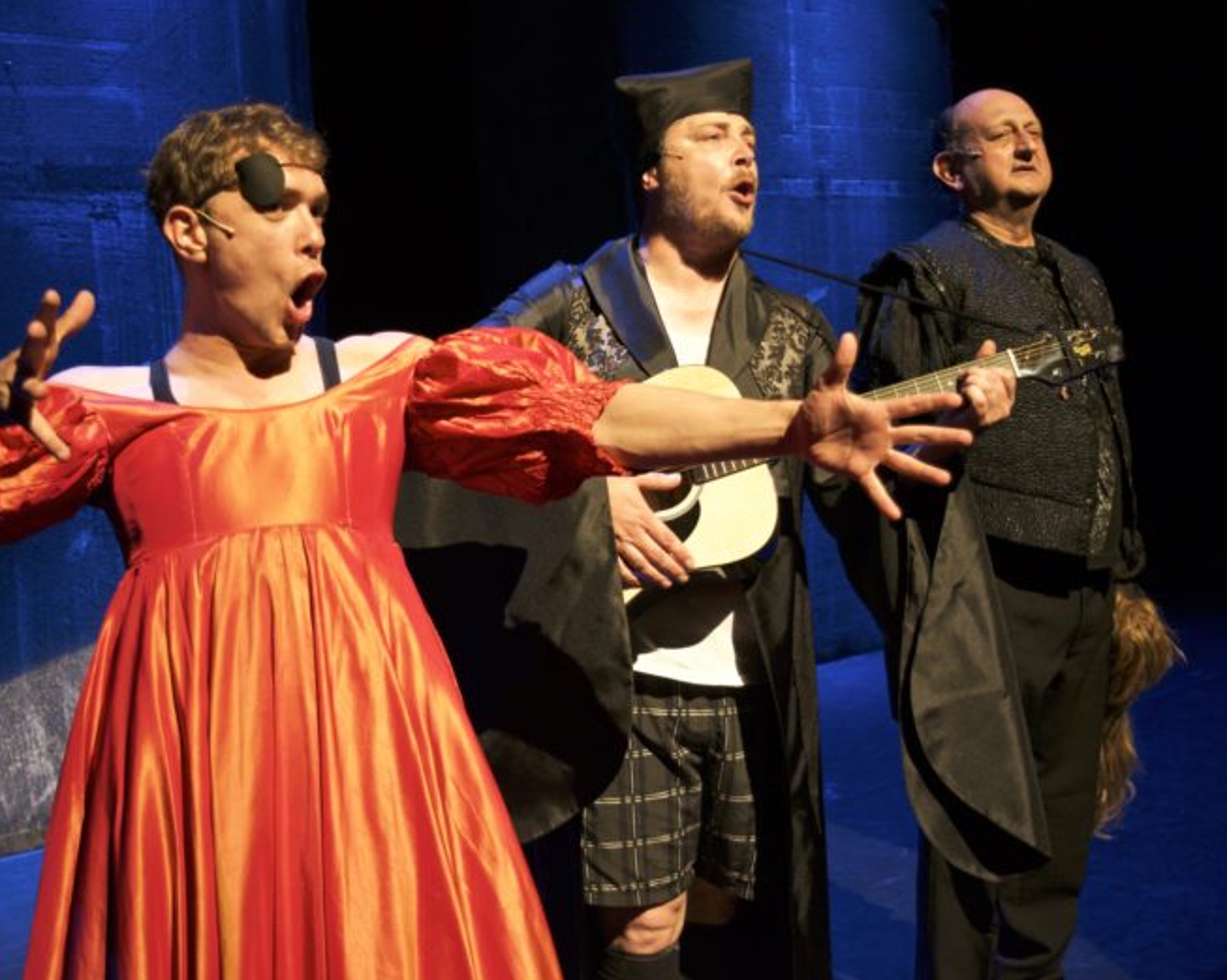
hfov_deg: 39.8
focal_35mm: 47
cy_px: 493
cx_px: 507
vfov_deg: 32.3
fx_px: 1691
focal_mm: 27
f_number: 4
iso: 3200
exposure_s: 1/50
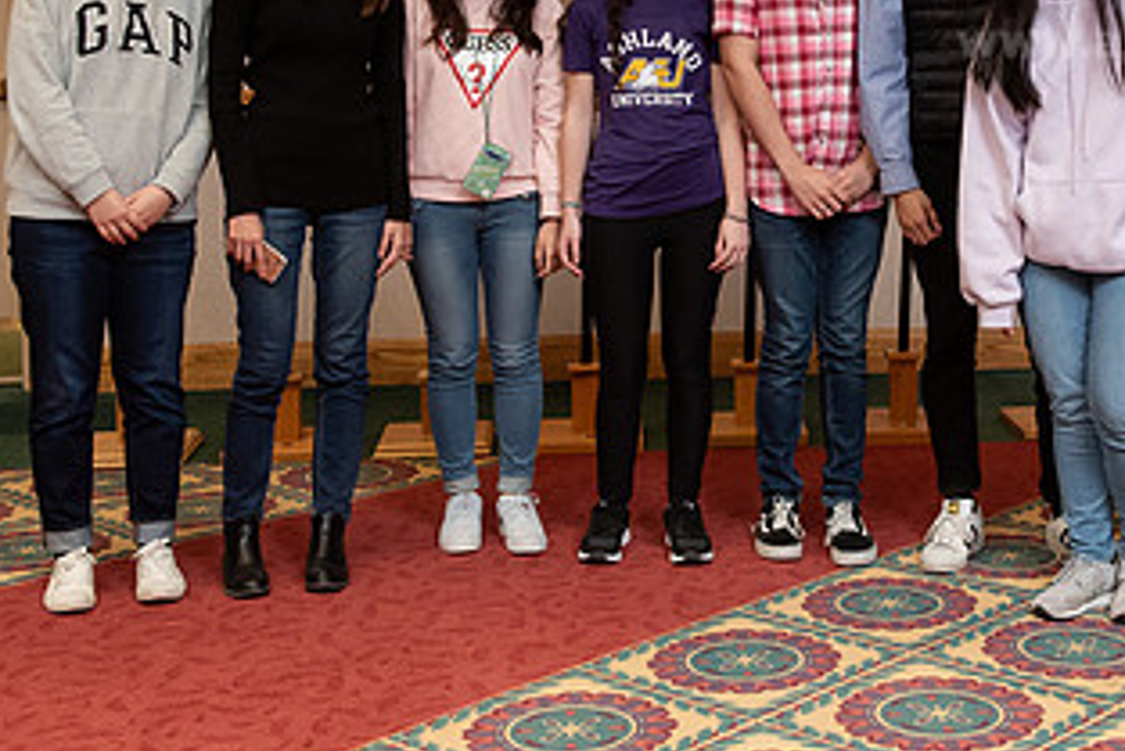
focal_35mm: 63
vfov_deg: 21.2
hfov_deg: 31.5
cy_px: 117
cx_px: 794
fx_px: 1970
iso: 2500
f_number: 6.3
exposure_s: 1/125
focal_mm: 34
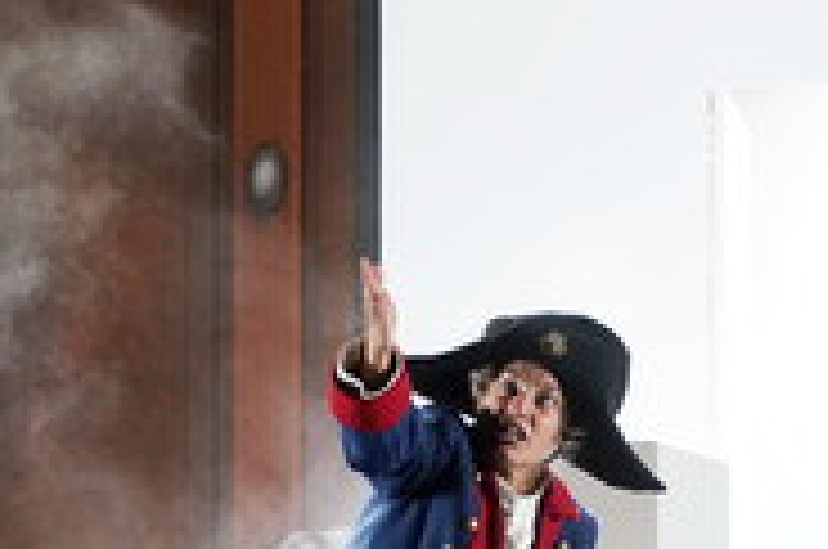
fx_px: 5579
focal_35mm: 243
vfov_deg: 5.6
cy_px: 662
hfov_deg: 8.5
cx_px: 668
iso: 1000
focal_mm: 99
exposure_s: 1/125
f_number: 5.6
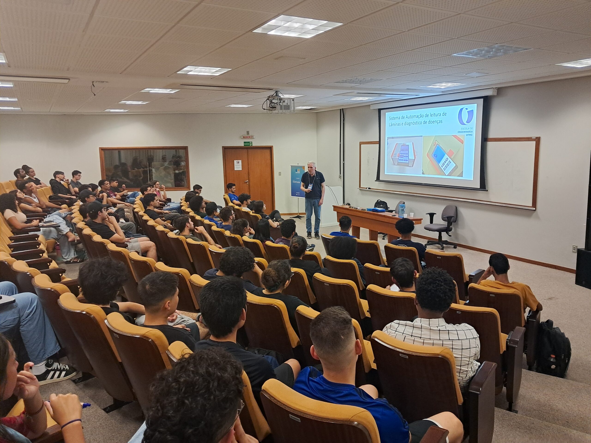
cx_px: 296
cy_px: 222
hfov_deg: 65.3
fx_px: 461
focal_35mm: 27
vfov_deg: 51.4
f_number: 1.8
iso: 400
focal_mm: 4
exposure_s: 1/60
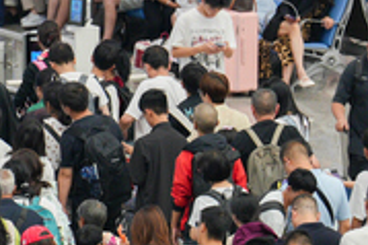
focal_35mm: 823
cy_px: 155
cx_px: -312
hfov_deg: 2.5
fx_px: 8405
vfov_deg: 1.7
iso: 640
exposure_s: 1/100
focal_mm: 171
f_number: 3.5
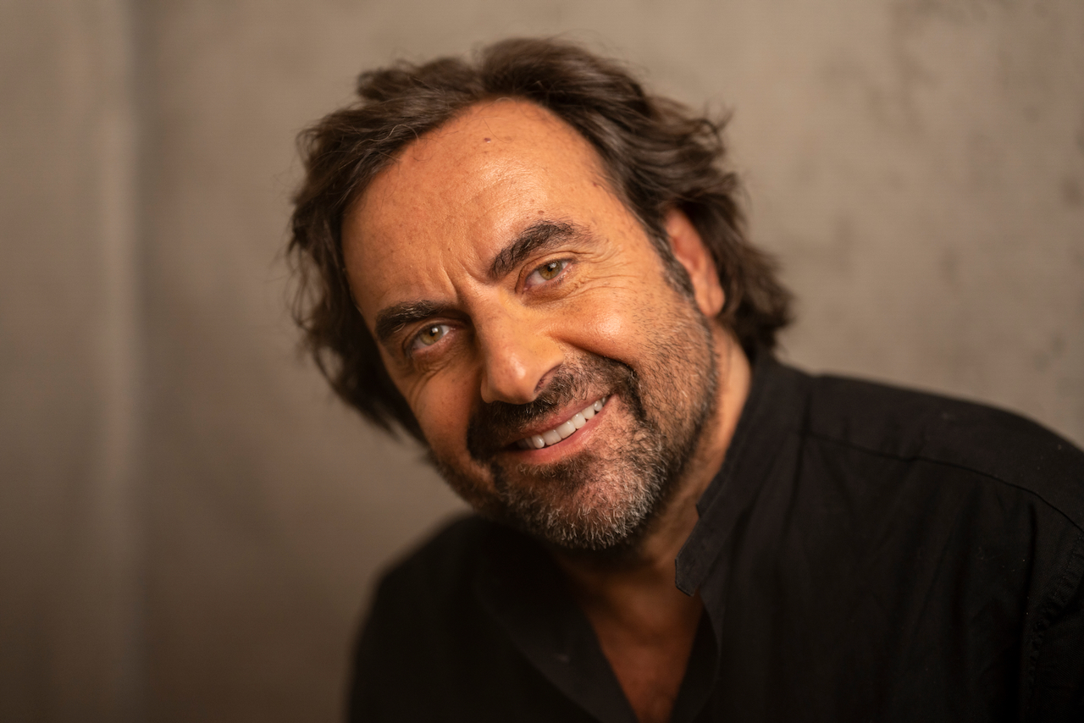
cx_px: 542
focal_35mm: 85
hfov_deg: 23.9
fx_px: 2560
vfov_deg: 16.1
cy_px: 362
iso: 800
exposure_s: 1/500
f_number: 1.4
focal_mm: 85
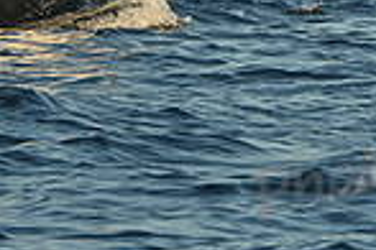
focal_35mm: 650
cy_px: -203
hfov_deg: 3.2
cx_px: 123
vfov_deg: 2.1
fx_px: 6788
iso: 800
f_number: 11
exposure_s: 1/800
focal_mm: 165
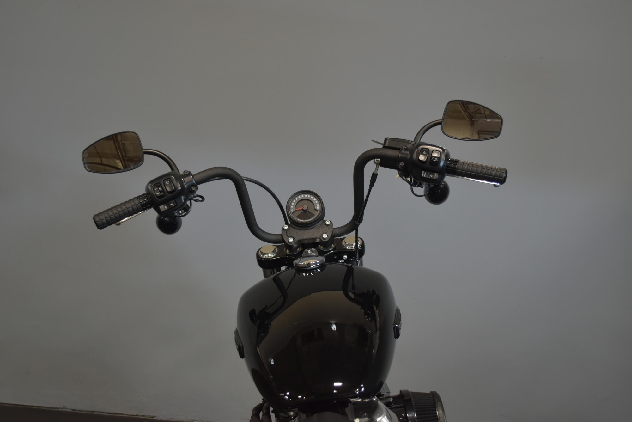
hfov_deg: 46.4
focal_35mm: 42
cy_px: 211
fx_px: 738
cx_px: 316
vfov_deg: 31.9
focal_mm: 28
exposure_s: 1/30
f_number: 4.5
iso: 800
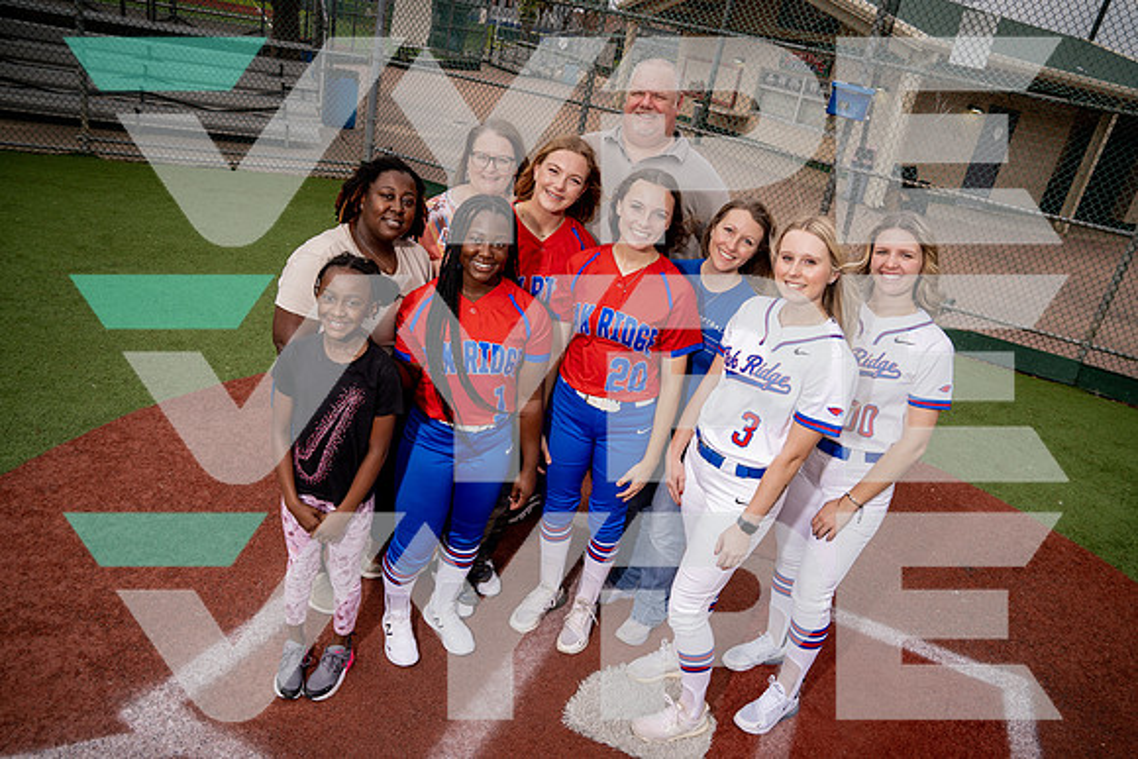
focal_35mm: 24
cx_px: 569
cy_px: 380
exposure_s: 1/250
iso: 100
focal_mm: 24
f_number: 8
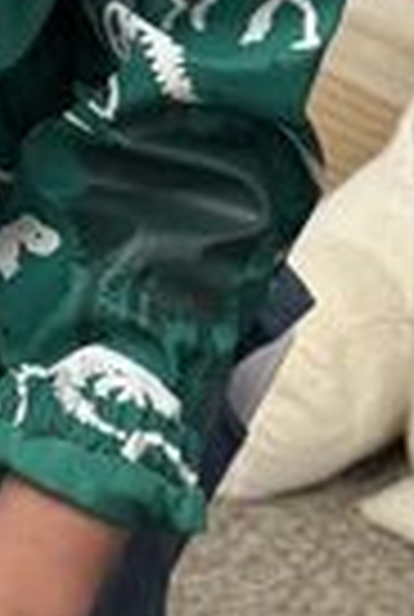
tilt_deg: -28.5
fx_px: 3192
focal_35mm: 186
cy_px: 724
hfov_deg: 7.2
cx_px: 778
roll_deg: -19.5
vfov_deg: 10.8
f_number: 1.78
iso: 125
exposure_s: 1/120
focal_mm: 6.76
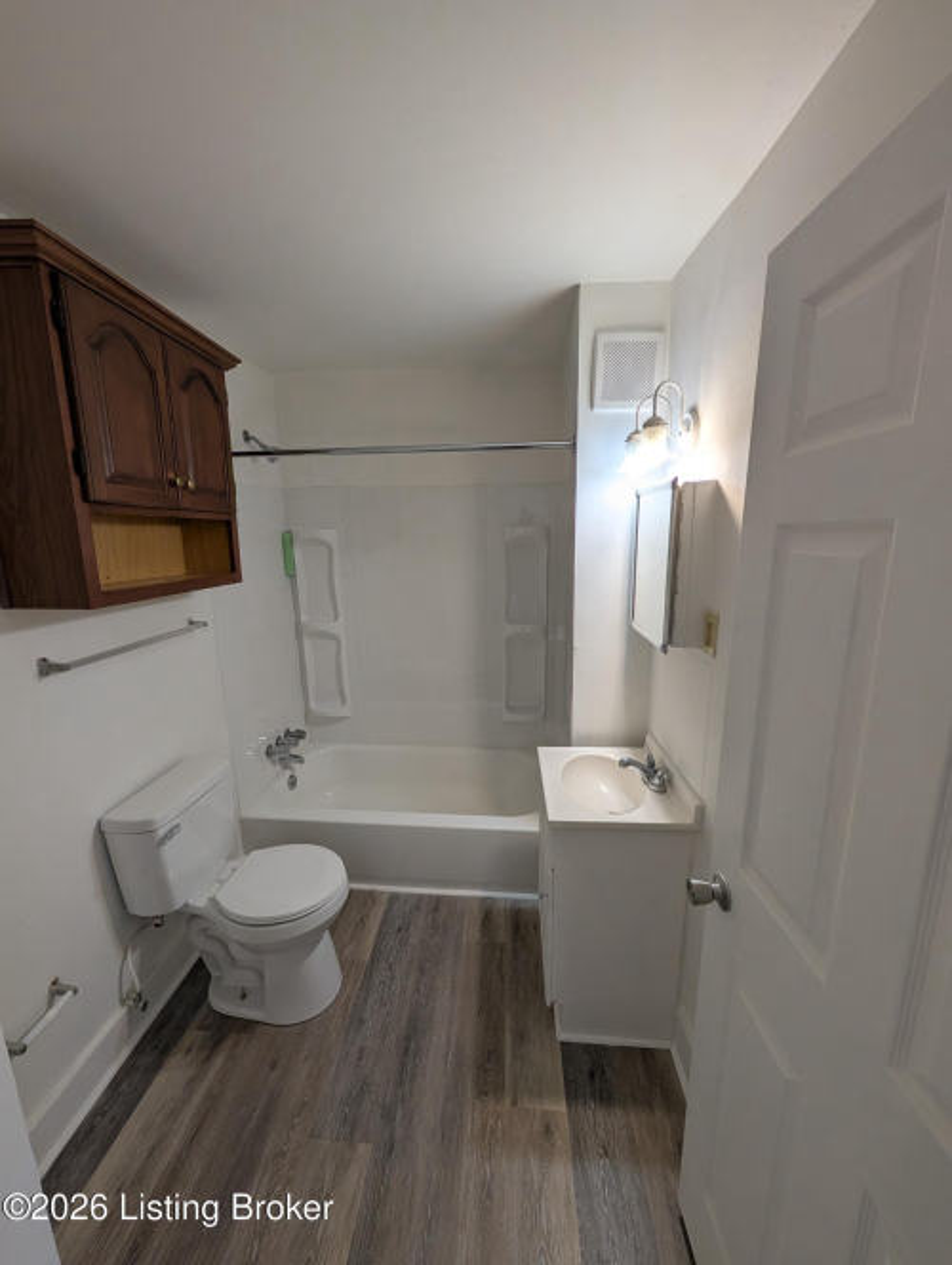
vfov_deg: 110.5
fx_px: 439
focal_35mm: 12
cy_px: 632
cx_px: 476
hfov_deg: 94.6
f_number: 1.7
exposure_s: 1/120
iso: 57
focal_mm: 2.02
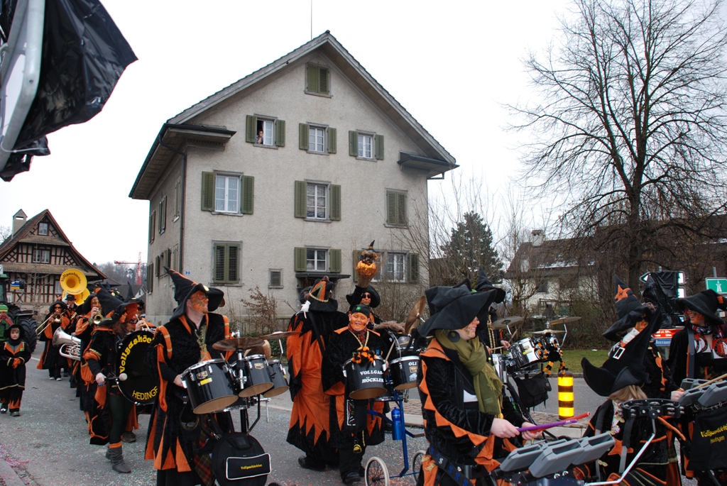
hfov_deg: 61.9
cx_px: 364
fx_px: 606
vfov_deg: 43.7
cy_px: 243
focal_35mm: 30
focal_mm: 20
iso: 100
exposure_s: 1/200
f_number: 4.5
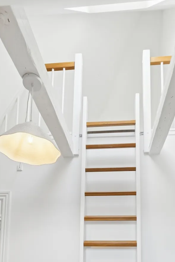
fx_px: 203
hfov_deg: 46.5
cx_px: 101
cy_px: 212
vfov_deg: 60.2
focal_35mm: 28
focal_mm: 11
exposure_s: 1/15
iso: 200
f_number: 8
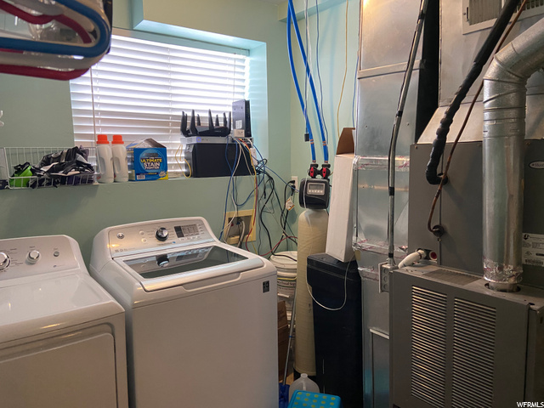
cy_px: 204
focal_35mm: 26
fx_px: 409
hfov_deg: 67.3
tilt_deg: -7.3
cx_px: 272
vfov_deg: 53.1
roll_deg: +0.8
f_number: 1.8
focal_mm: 4.25
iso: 320
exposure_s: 1/60
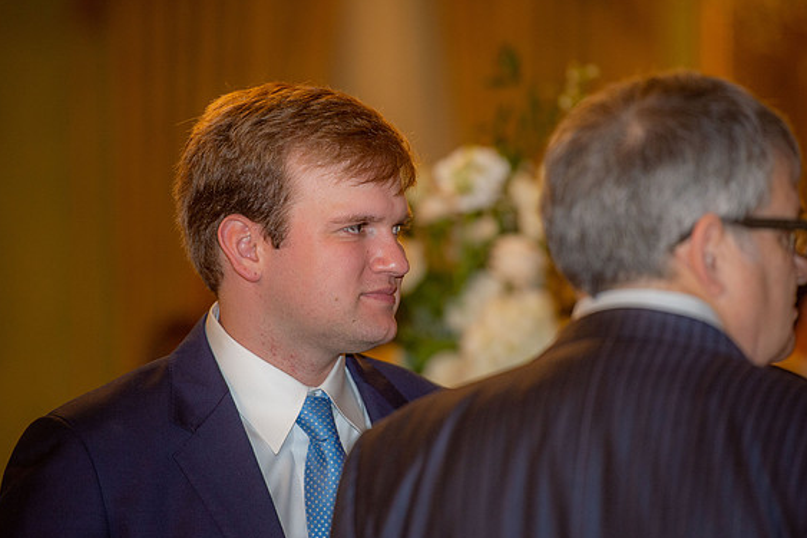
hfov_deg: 10.0
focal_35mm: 206
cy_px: 270
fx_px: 4616
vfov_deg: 6.7
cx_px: 400
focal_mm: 200
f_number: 2.8
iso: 1250
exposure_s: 1/100
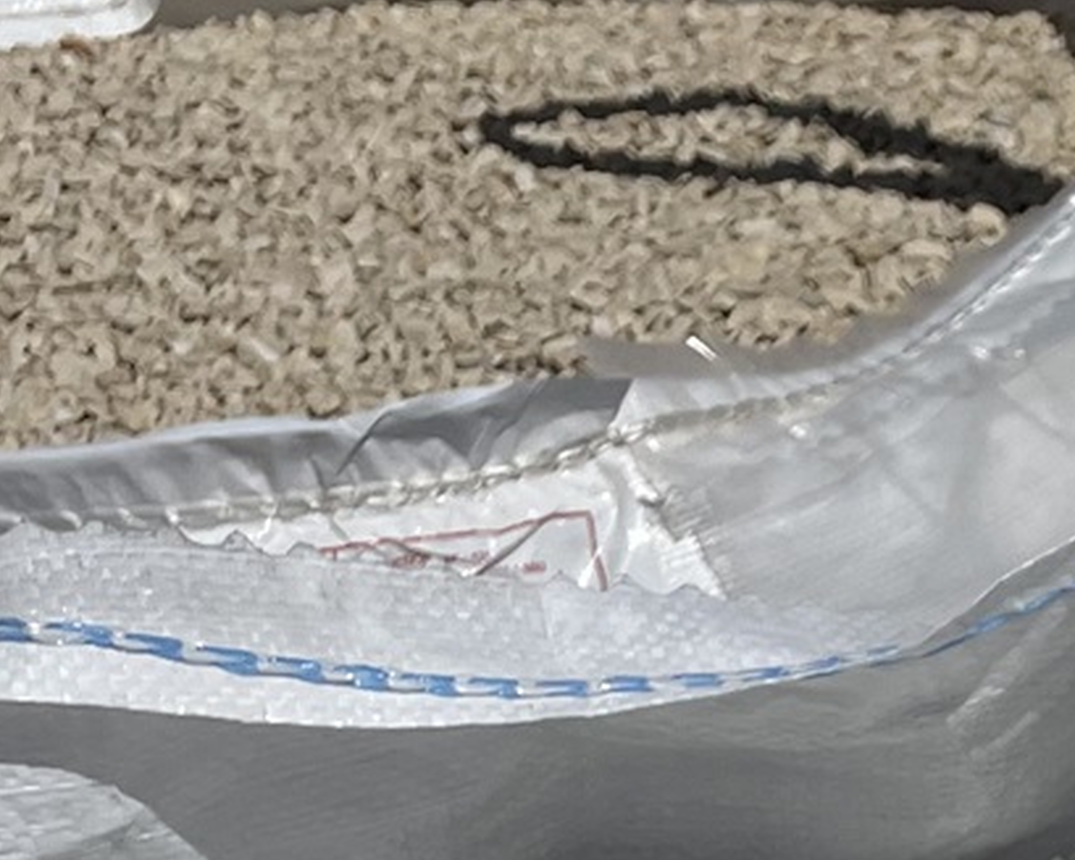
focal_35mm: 125
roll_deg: +5.9
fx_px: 3976
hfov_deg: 14.2
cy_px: 1567
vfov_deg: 11.4
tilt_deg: -34.5
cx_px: 1722
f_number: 1.6
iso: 32
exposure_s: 1/20408
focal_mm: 4.2
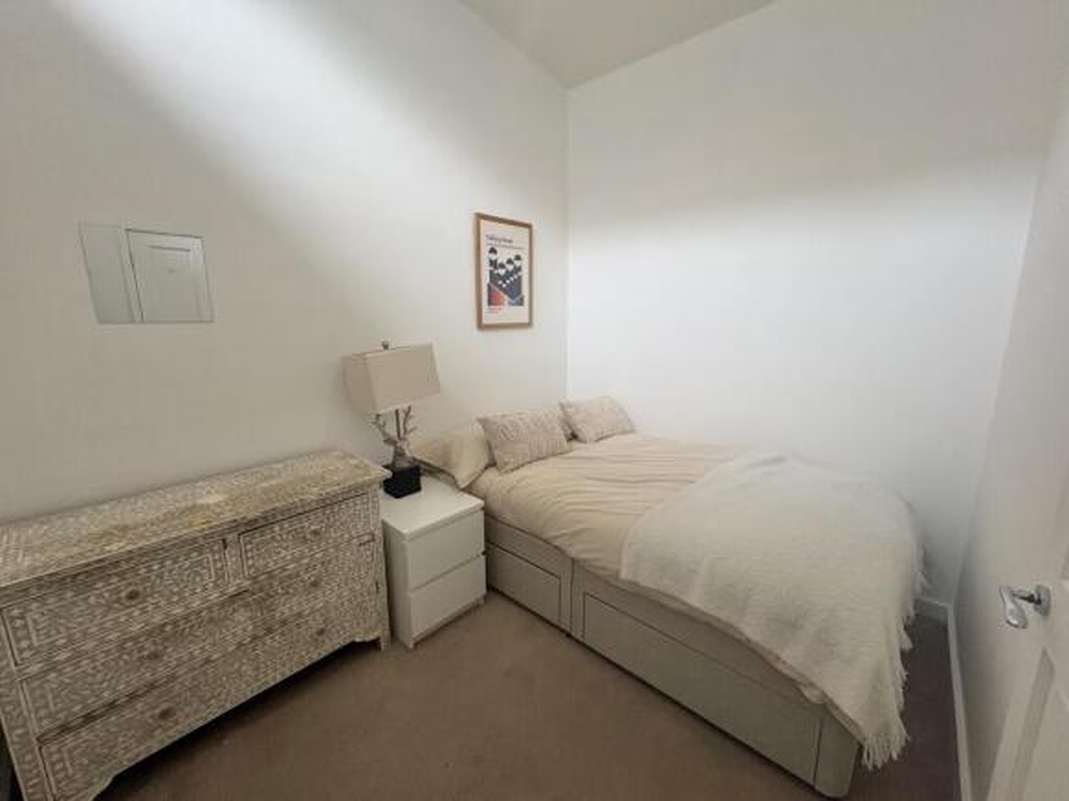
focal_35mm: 14
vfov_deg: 85.7
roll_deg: +0.9
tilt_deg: -10.0
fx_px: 432
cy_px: 400
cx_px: 534
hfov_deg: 102.1
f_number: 2.2
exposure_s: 1/50
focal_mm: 2.22
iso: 250
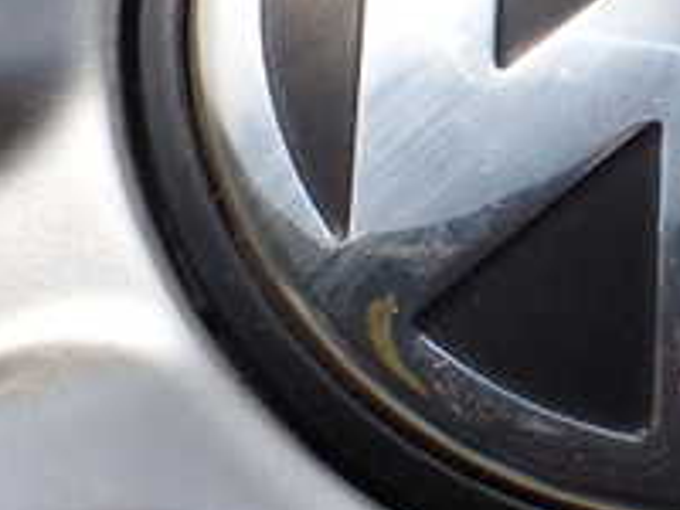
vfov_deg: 16.3
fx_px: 1768
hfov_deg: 20.8
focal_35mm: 90
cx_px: 738
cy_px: 126
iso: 100
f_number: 9
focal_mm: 5.4
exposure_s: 1/320
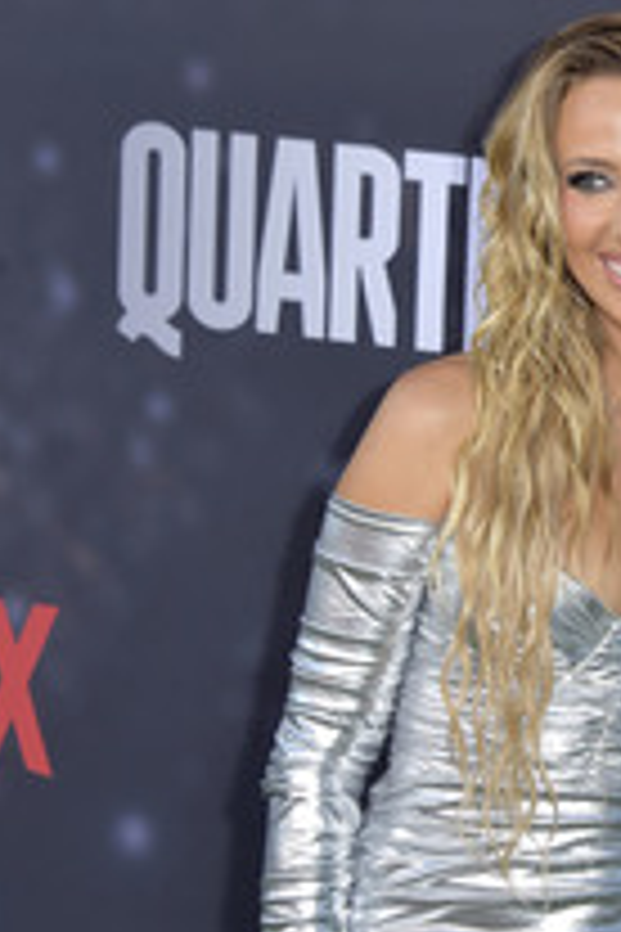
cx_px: 896
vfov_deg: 13.9
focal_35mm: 148
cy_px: 419
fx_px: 3829
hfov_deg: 9.1
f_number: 6.3
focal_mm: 68
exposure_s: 1/250
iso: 320
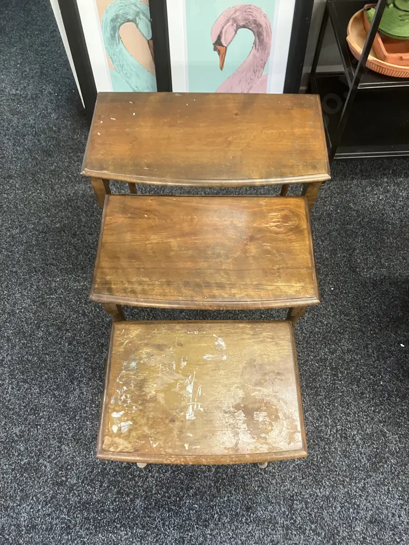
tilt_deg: -60.1
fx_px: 441
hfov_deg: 49.7
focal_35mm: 28
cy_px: 272
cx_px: 204
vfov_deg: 63.4
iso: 250
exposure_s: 1/33
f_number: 1.8
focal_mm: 3.99
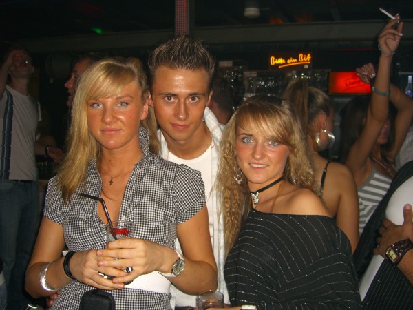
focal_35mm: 38
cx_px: 206
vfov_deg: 37.7
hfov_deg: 49.0
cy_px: 155
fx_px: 453
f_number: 2.8
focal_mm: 7.9
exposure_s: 1/60
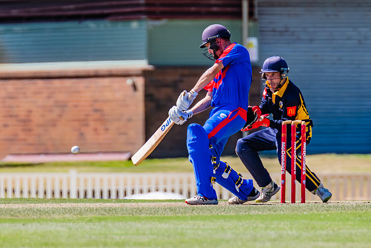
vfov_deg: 1.4
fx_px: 10224
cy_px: 60
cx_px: 239
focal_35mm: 992
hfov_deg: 2.1
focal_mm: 600
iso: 640
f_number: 7.1
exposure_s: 1/2000
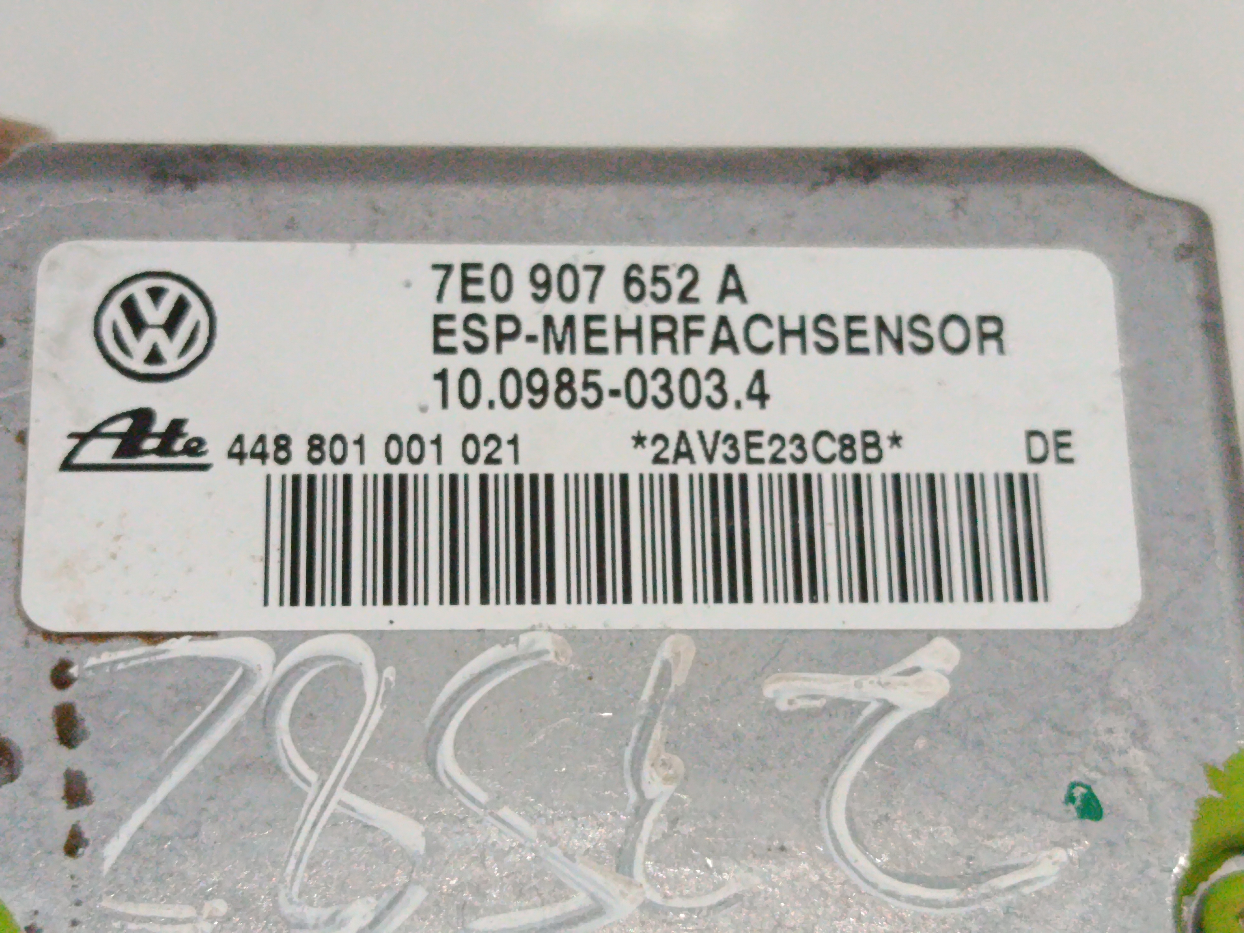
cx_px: 622
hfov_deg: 26.3
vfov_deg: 19.9
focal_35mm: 74
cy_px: 466
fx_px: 2659
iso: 950
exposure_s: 1/100
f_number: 1.7
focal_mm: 5.24
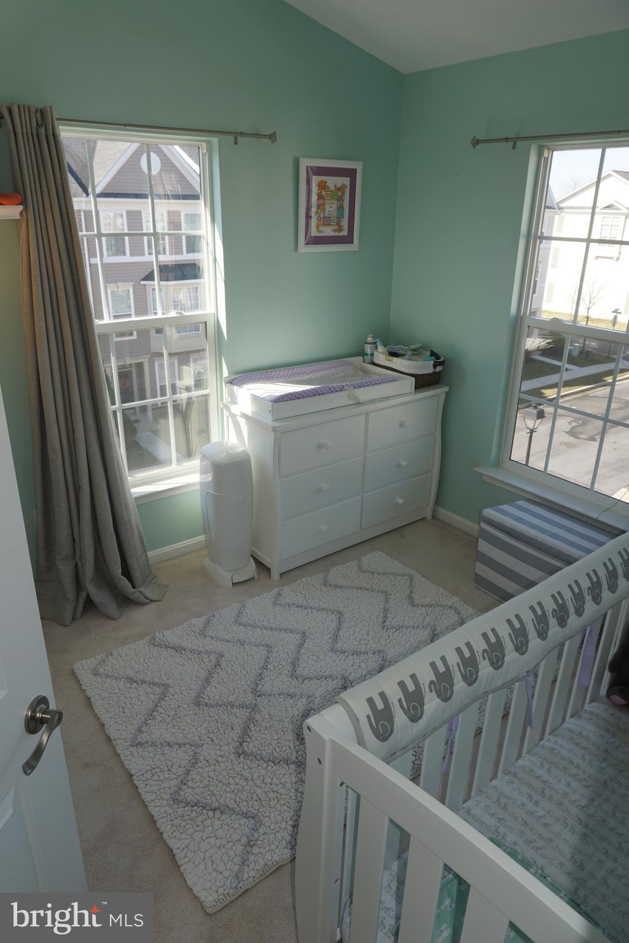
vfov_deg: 73.7
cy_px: 472
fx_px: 629
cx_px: 314
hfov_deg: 53.1
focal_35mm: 24
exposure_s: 1/100
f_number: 5
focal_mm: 16
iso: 100
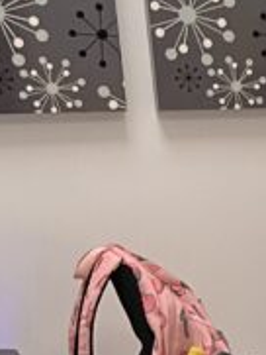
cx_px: 649
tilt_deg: -14.9
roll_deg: +1.2
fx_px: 1504
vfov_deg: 12.9
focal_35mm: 147
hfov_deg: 9.1
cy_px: 484
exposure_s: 1/60
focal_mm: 5.1
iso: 320
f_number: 1.6
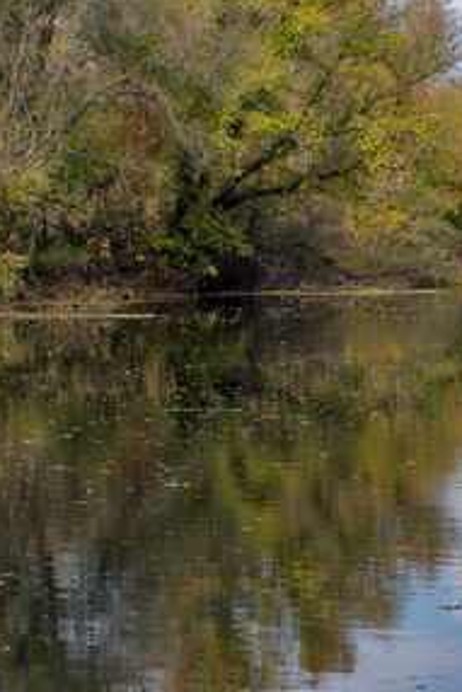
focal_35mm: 132
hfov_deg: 10.3
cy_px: 293
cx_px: 460
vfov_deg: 15.5
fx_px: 2538
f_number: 8
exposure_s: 1/200
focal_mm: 28
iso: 100
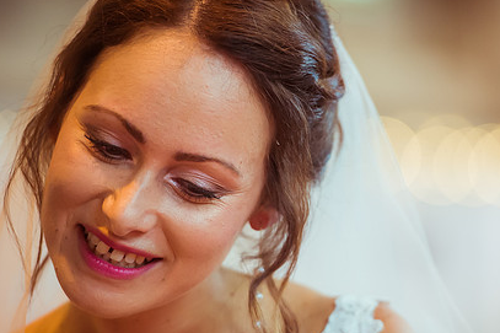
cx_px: 310
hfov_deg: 6.6
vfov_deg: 4.4
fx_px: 4359
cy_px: 203
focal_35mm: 314
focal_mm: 200
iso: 2500
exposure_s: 1/250
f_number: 2.8
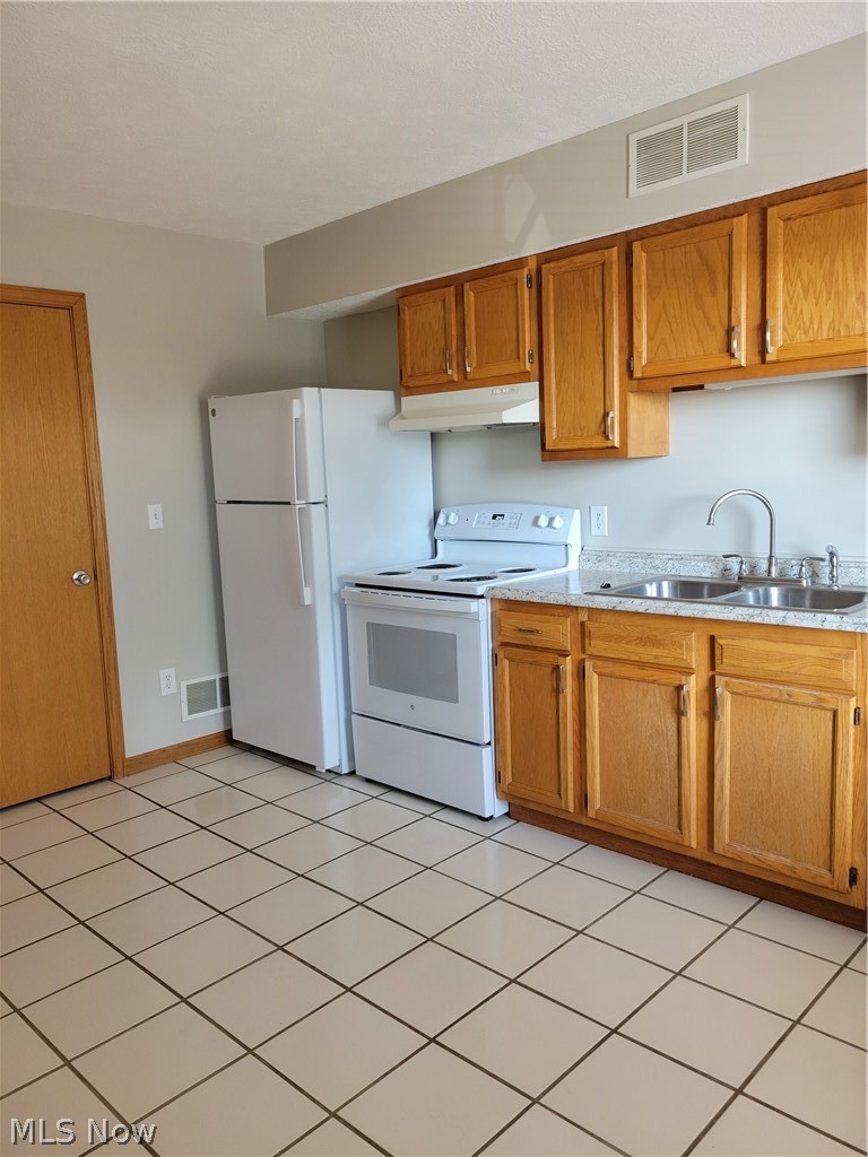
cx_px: 434
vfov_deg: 67.3
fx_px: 869
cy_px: 578
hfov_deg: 53.1
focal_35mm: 26
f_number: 1.8
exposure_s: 1/120
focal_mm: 5.4
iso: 250
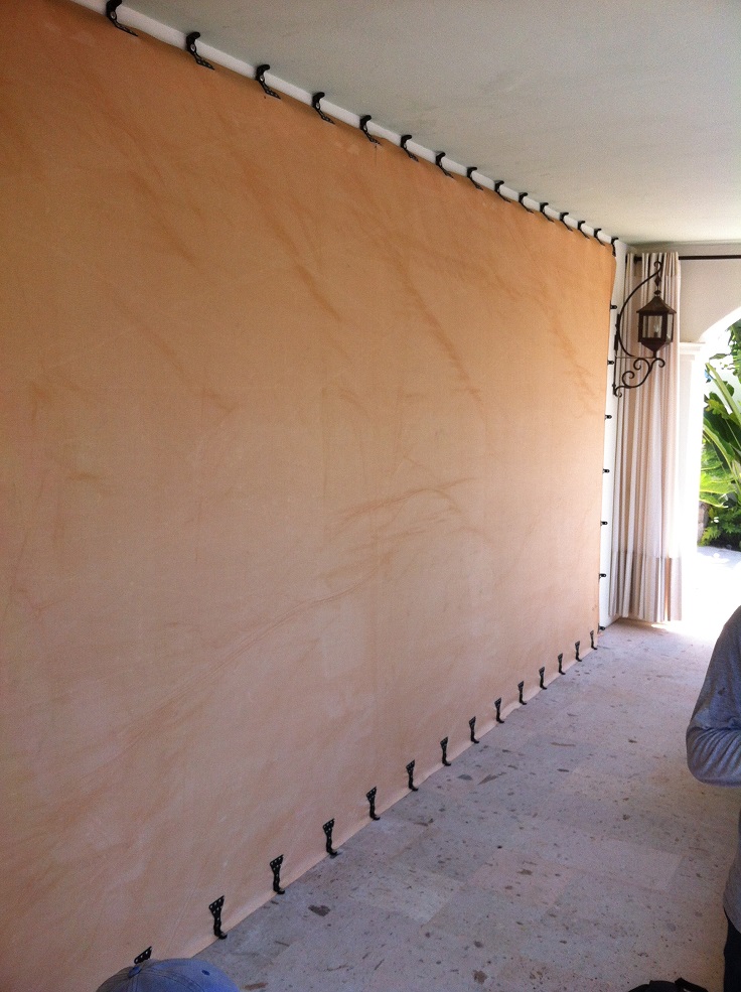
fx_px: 1001
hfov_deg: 40.6
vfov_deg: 52.7
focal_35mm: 35
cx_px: 370
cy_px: 496
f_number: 2.8
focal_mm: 3.85
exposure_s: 1/293
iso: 80
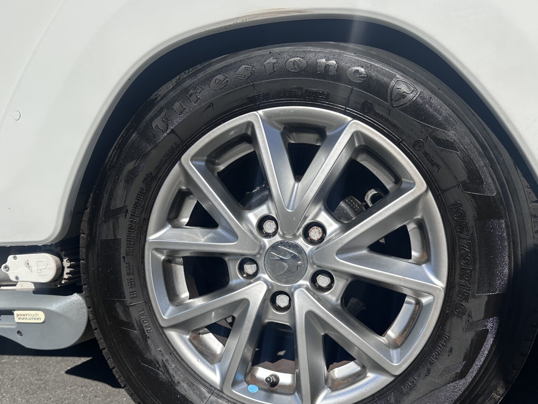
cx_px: 255
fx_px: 497
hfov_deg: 56.8
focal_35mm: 32
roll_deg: +2.6
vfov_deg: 43.8
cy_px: 251
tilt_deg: -4.8
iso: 80
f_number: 1.78
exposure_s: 1/5848
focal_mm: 6.86
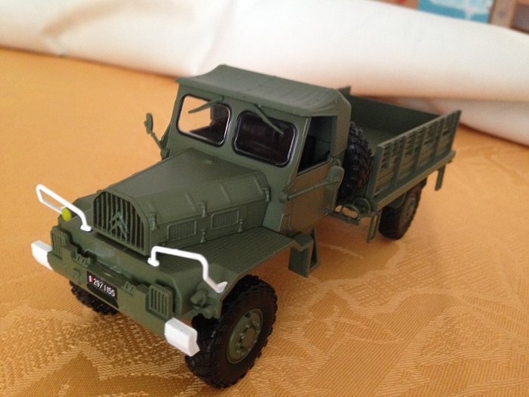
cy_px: 198
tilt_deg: -24.2
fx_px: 504
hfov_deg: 55.4
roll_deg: -5.4
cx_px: 264
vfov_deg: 42.9
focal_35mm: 33
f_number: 2.4
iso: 250
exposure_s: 1/20
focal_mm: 4.12
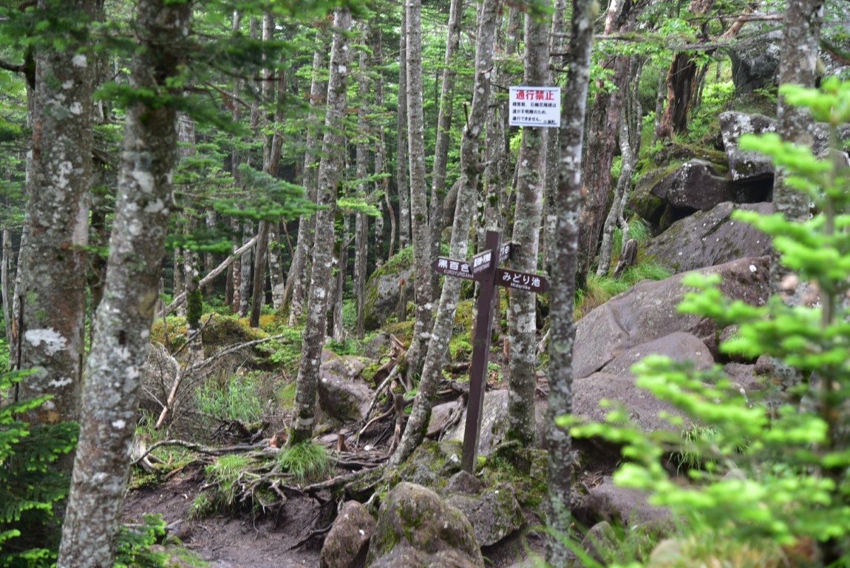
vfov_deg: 20.9
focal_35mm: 65
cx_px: 425
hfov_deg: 30.9
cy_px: 284
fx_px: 1535
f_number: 4
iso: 360
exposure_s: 1/60
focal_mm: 65
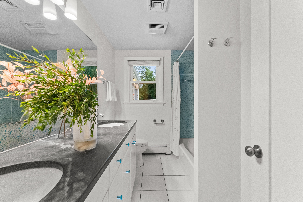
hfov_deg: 99.6
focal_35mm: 15
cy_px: 101
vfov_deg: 76.6
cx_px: 152
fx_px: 128
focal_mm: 15.2
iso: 3200
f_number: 11
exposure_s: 1/20
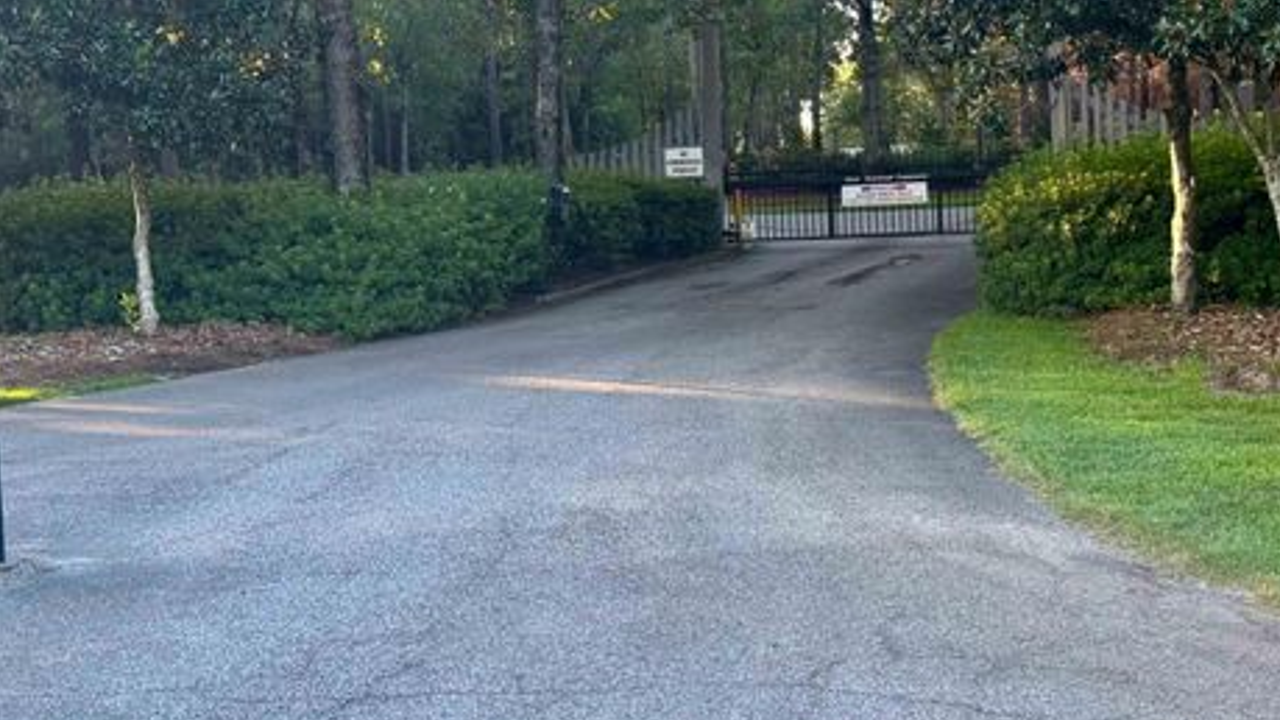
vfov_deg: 21.0
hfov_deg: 36.6
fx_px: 1934
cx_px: 647
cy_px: 253
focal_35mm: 57
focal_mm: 6.76
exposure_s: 1/242
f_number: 1.78
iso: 125
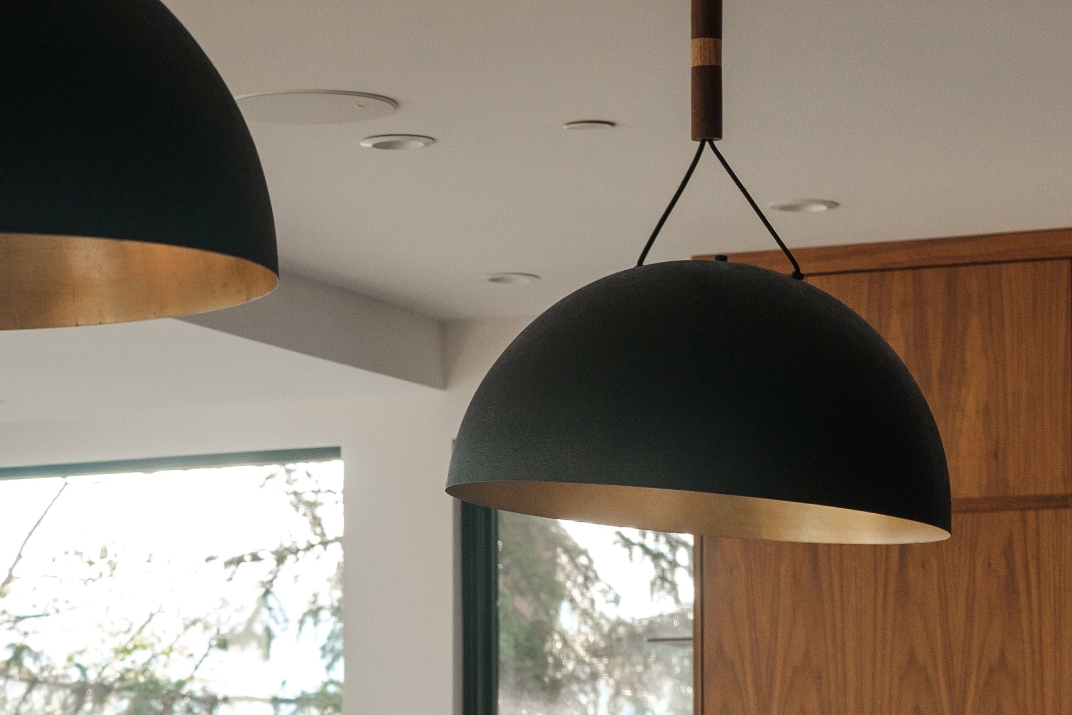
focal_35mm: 137
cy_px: 823
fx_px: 4079
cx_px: 209
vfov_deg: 9.9
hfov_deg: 14.9
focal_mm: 35
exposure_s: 1/125
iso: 400
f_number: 4
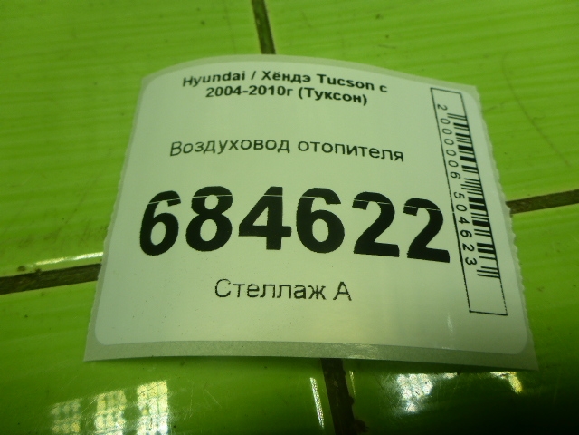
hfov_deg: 63.4
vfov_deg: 49.7
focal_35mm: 28
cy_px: 218
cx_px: 290
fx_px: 468
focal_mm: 4.9
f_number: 3.3
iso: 100
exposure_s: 1/800
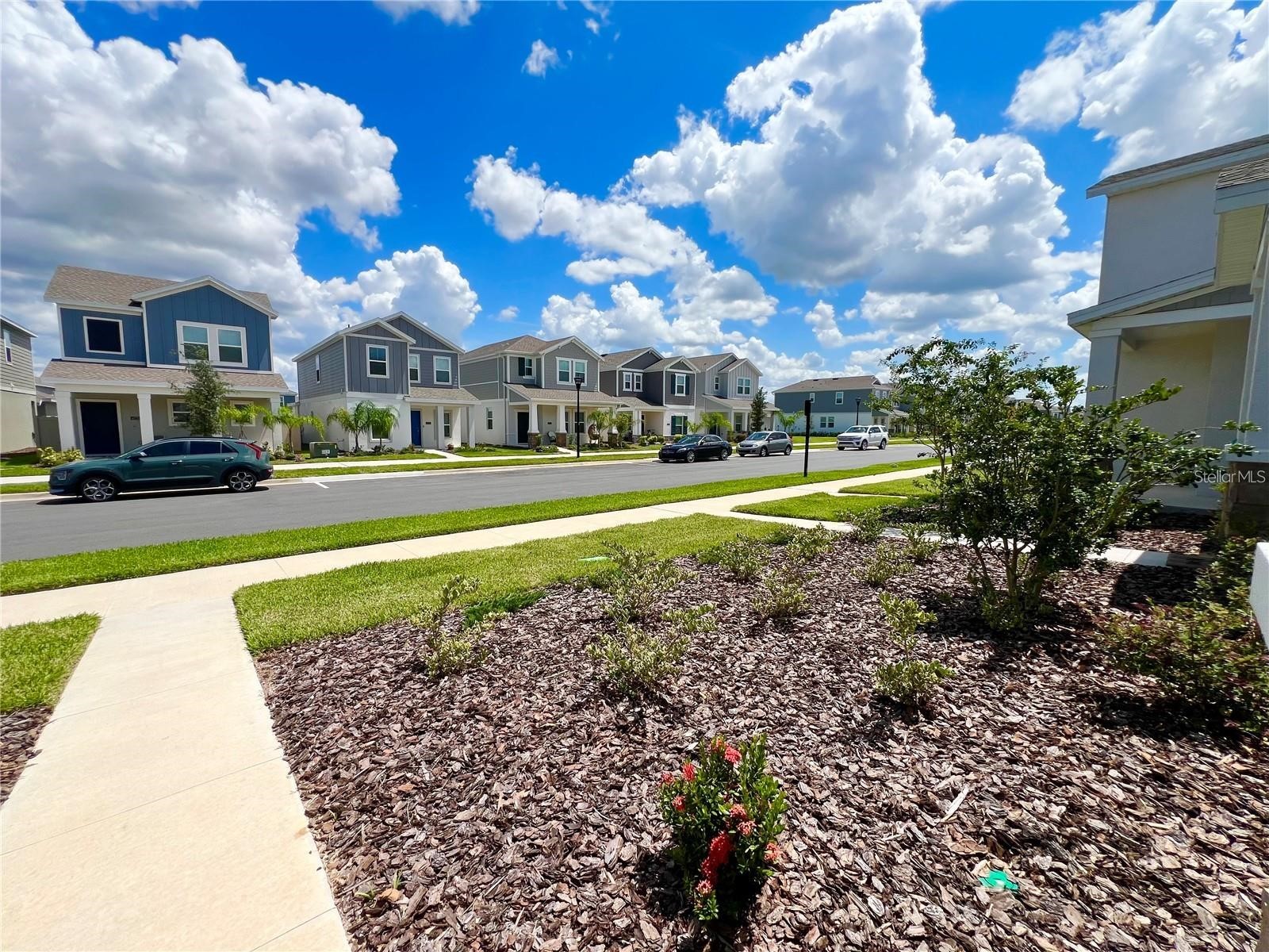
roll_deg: -0.6
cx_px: 634
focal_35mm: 13
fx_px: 477
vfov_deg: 89.9
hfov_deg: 106.2
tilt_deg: -5.9
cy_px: 476
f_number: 1.8
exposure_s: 1/2538
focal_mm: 1.57
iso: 32
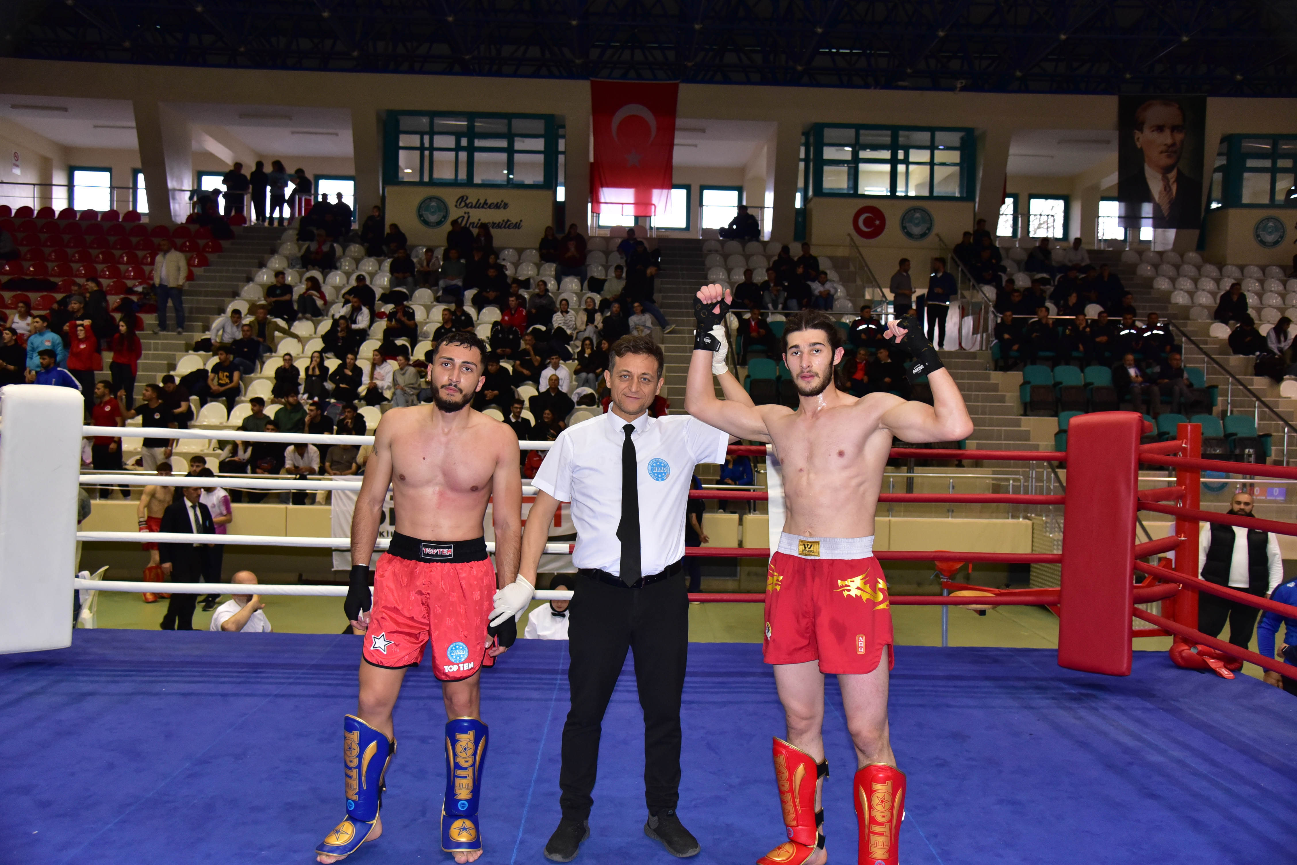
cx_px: 648
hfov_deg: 60.3
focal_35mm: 31
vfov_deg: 42.3
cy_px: 432
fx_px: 1117
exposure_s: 1/200
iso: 2500
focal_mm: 31
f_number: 4
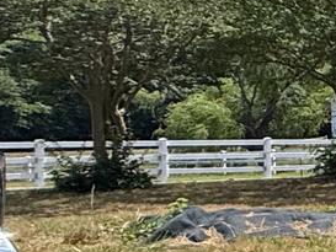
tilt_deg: +0.4
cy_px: 109
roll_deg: +0.9
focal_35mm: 105
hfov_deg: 9.4
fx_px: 1020
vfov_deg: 14.1
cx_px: 1191
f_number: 2.2
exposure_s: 1/1613
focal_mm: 2.22
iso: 50
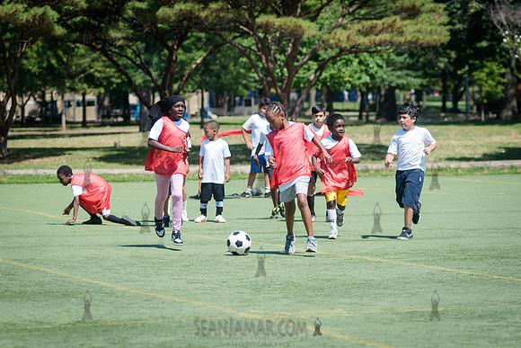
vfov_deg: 8.1
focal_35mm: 169
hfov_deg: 12.2
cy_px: 234
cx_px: 288
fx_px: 2442
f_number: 4
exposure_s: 1/1250
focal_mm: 120
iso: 200
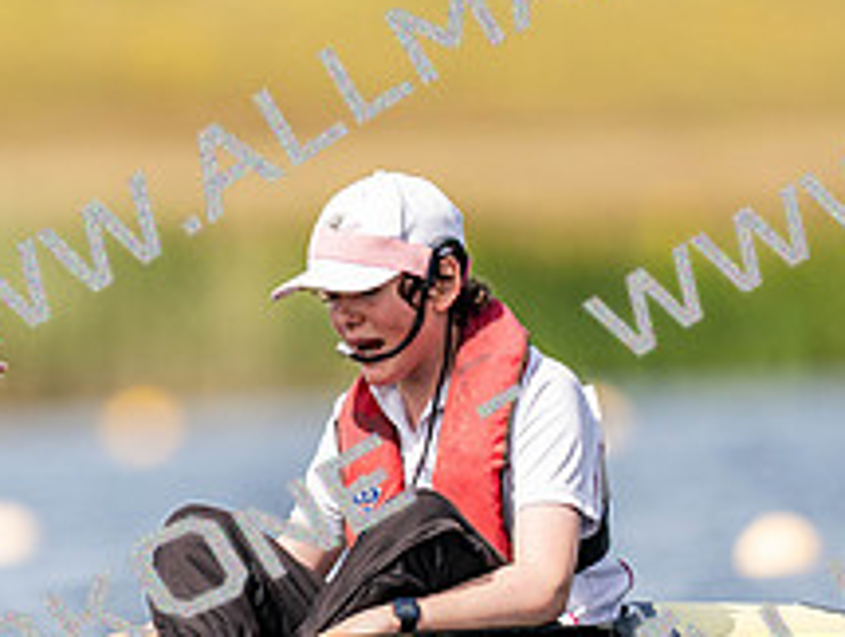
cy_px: 423
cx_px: 299
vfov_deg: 1.0
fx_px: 37998
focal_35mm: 1554
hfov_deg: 1.3
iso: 160
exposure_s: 1/2500
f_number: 4
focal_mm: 600
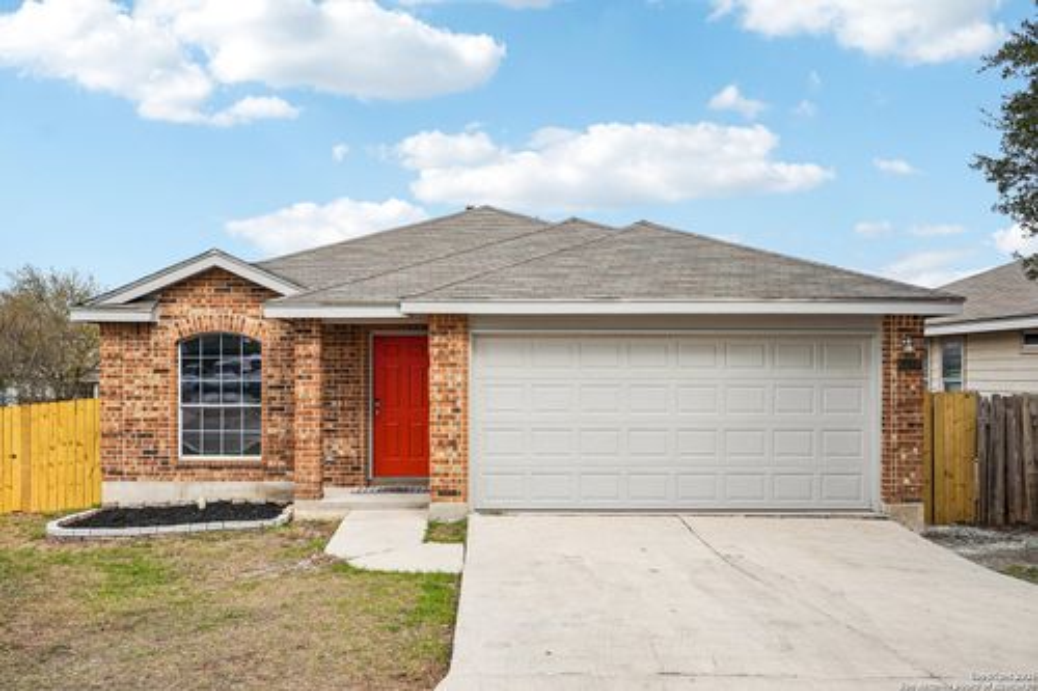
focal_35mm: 33
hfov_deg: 57.2
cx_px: 519
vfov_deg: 39.9
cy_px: 346
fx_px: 951
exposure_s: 1/250
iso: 100
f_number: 8
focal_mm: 33
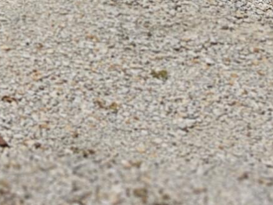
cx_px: -489
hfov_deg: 10.1
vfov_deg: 7.8
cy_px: -466
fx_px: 1239
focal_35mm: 157
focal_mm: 6.3
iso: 10
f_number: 1.7
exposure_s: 1/1718
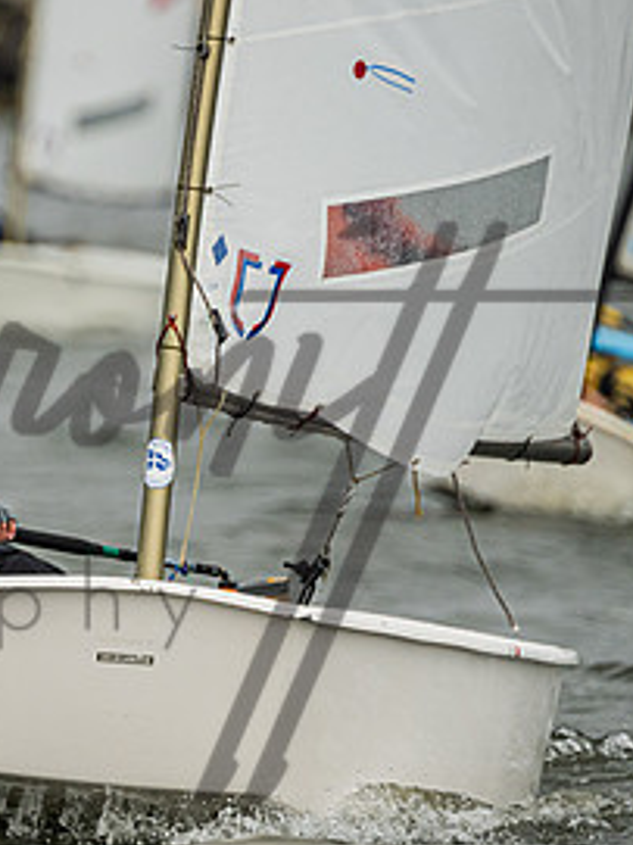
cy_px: 545
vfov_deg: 2.1
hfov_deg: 1.5
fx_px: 23547
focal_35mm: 965
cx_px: 29
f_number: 5.6
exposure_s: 1/4000
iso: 320
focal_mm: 360
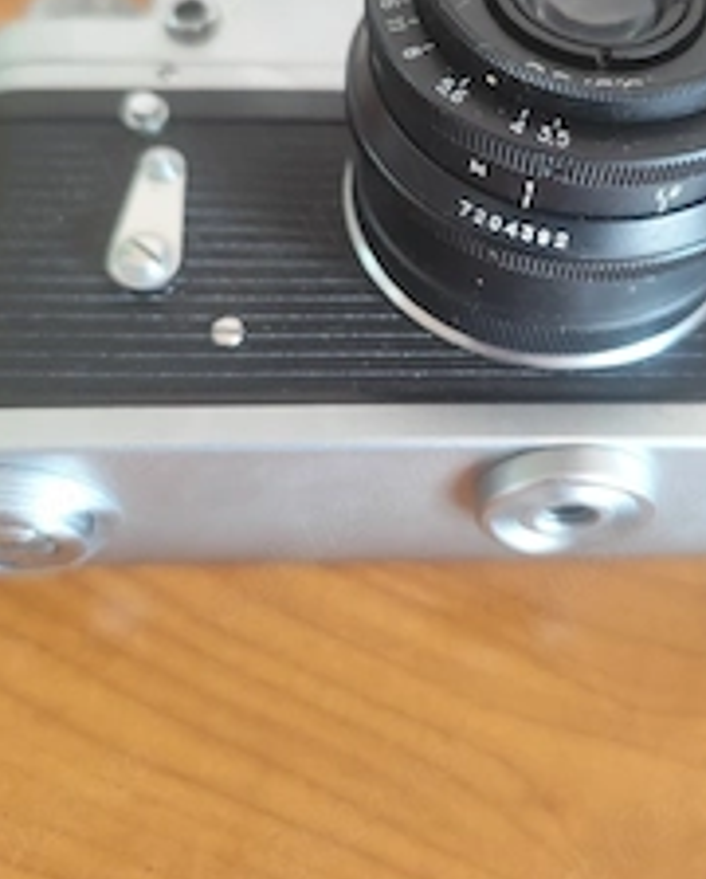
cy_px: 271
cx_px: 412
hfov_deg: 37.3
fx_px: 1042
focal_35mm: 40
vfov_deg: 44.8
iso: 500
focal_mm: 6.14
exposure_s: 1/50
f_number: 1.65
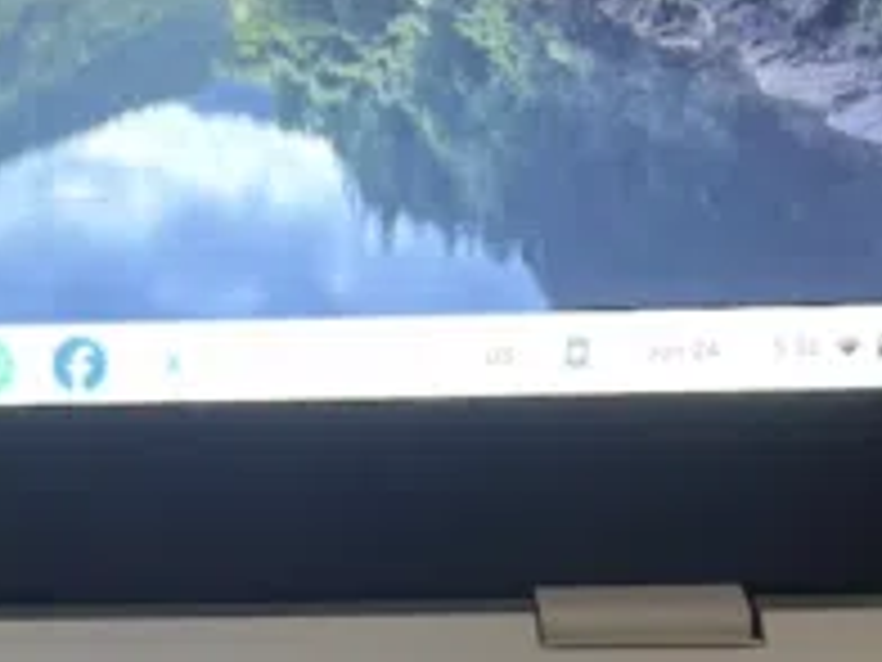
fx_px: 2166
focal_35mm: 85
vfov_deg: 17.2
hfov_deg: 20.5
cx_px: -342
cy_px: 563
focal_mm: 5.7
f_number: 1.5
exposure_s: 1/60
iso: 320
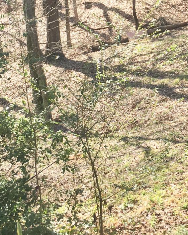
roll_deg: +3.4
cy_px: 23
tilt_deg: -9.1
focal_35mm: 80
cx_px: 166
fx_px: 557
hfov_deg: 18.9
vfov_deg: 23.2
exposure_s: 1/427
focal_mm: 4.15
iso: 25
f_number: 2.2
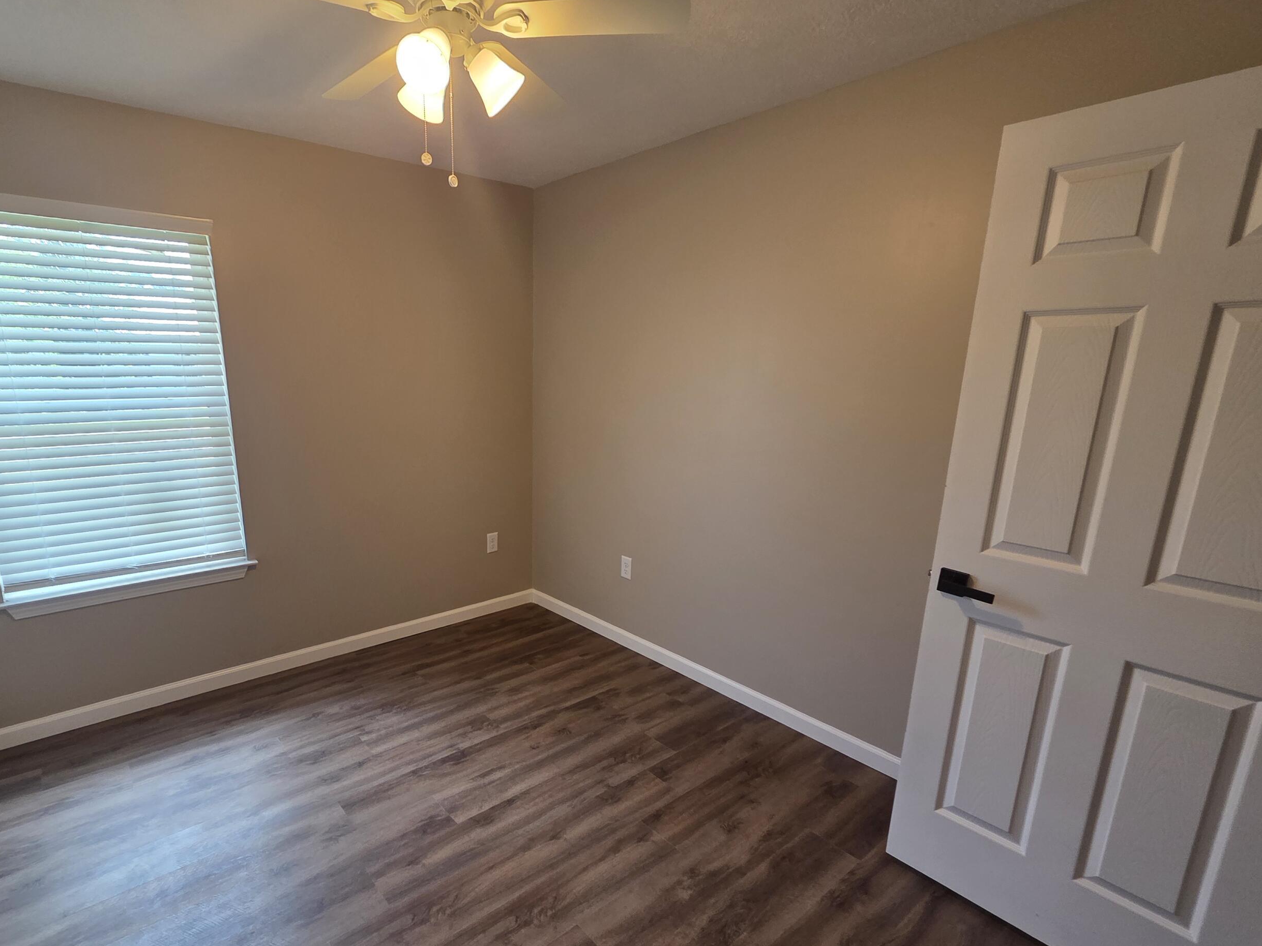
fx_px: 583
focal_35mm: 16
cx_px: 535
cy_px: 504
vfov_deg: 78.0
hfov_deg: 93.8
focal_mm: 2.2
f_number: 2.2
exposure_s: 1/120
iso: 160
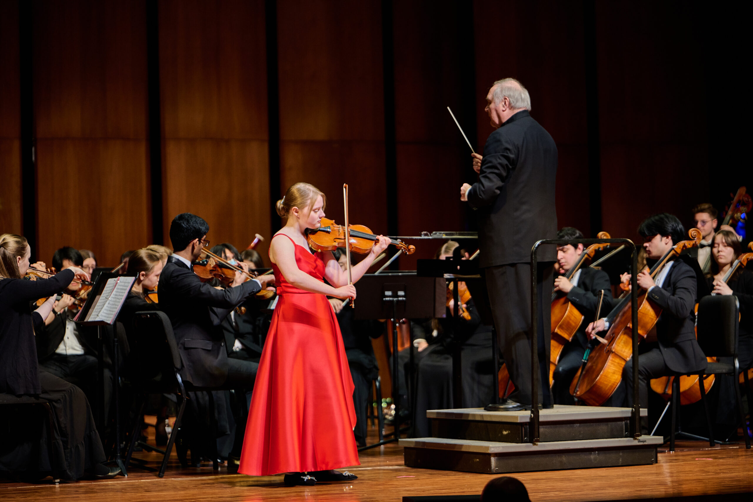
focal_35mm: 120
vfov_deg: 11.4
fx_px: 2510
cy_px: 251
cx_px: 376
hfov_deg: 17.1
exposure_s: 1/320
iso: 1000
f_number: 2.8
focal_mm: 120
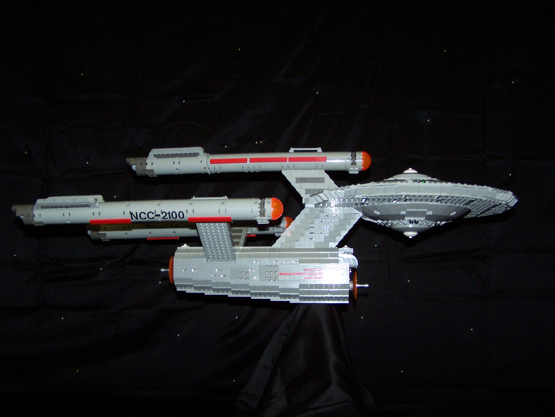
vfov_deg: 37.7
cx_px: 278
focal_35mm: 38
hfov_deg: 49.0
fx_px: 609
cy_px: 208
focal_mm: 6.3
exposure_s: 1/60
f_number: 2.8
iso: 140
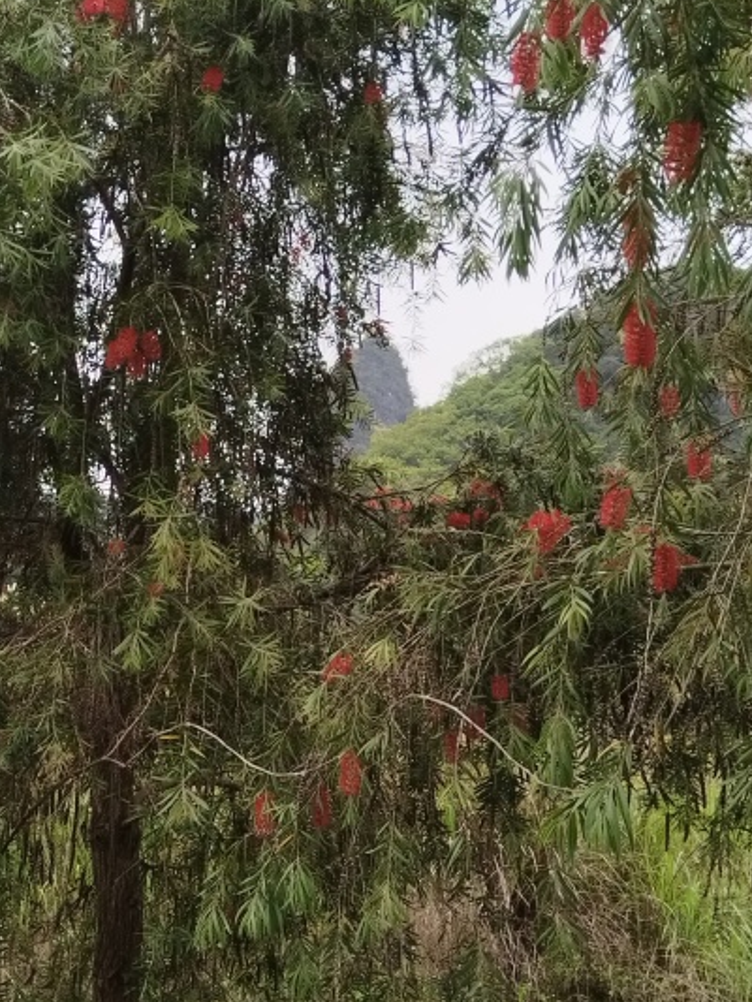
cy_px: 565
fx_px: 1506
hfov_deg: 27.7
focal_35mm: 52
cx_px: 196
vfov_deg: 36.8
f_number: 1.9
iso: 100
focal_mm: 4.95
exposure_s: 1/150
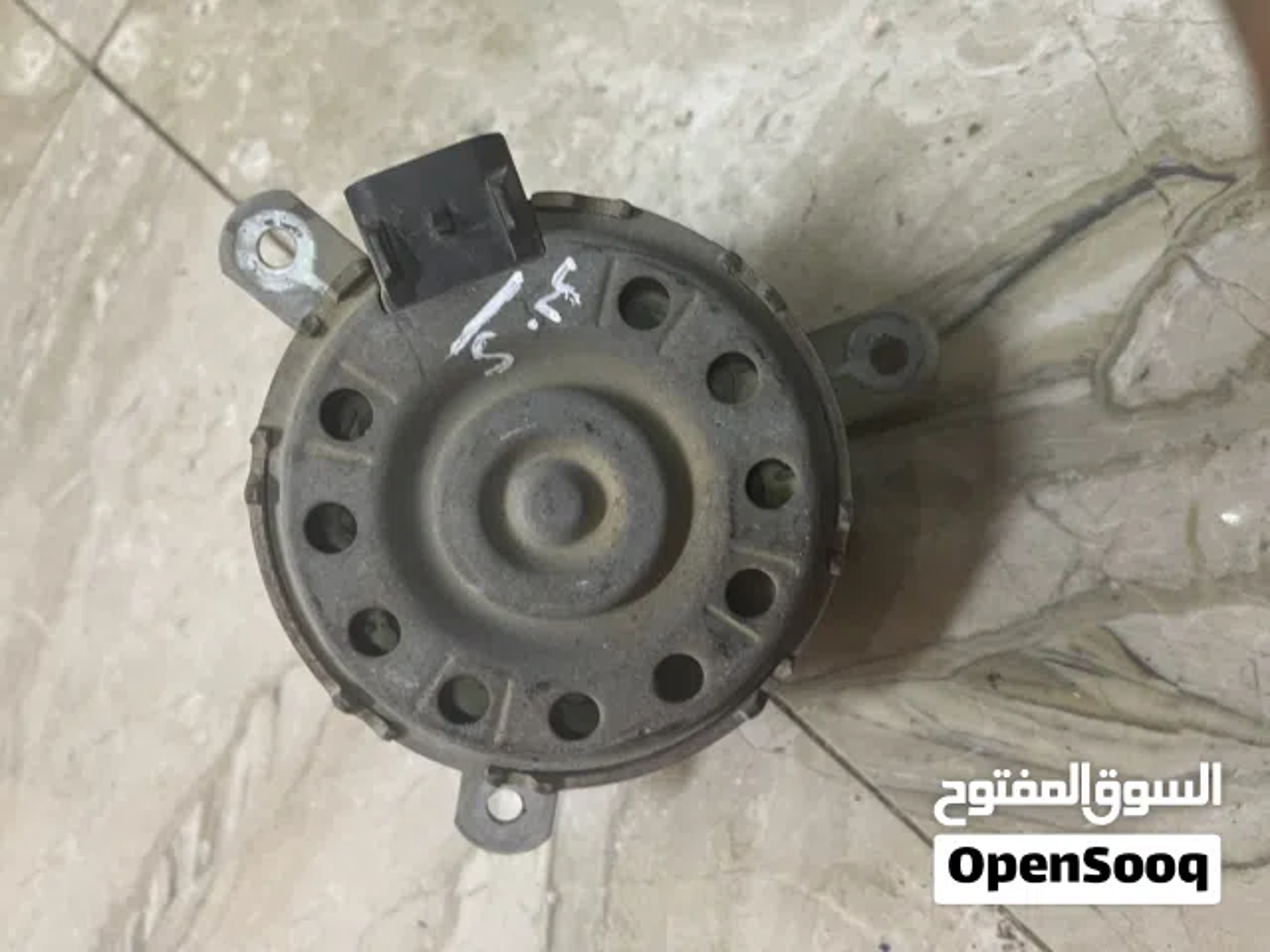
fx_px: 917
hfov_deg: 69.4
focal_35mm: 25
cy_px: 476
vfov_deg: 54.9
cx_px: 635
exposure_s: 1/33
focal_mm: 5.1
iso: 400
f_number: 1.6
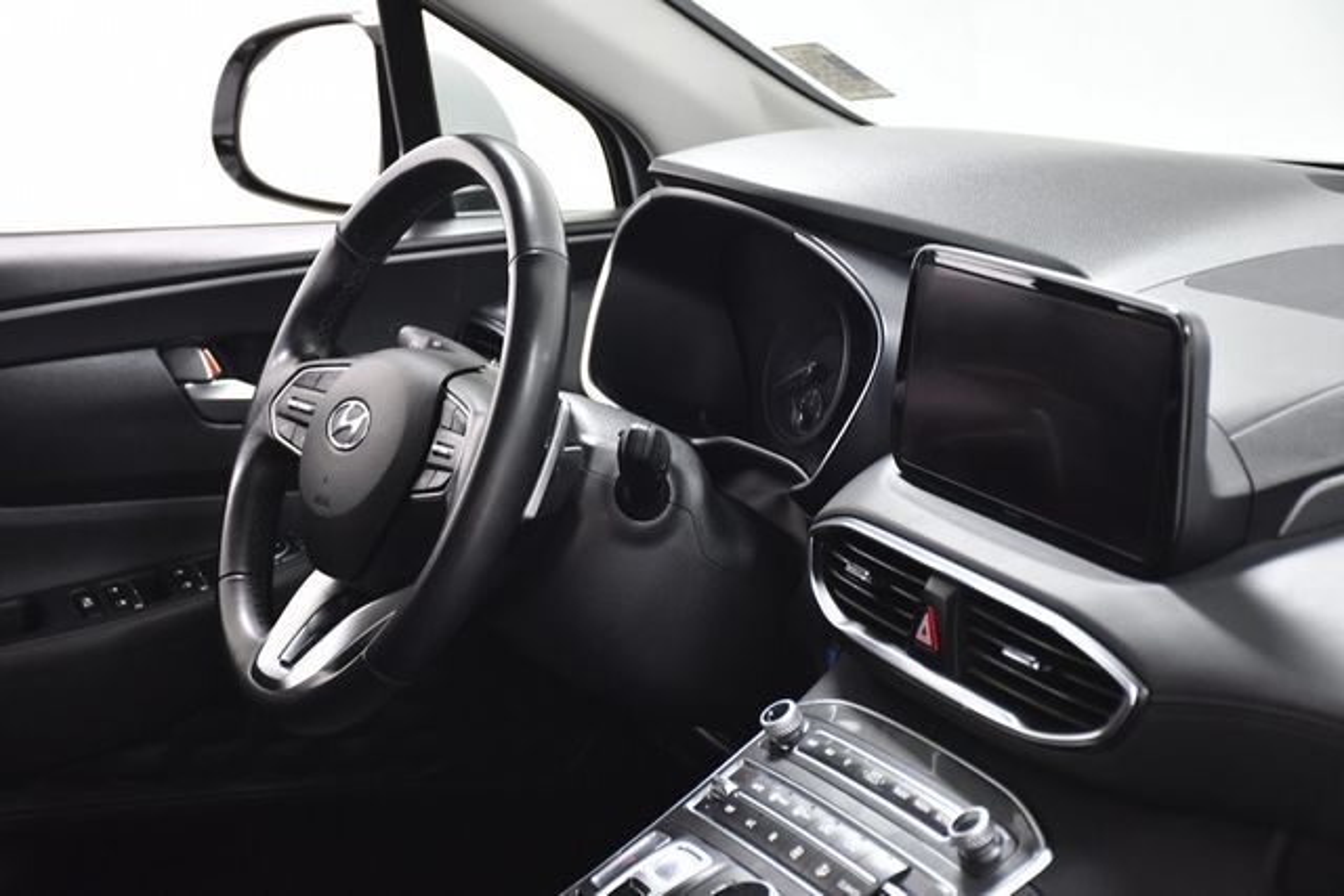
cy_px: 448
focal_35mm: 78
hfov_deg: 26.0
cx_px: 672
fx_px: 2912
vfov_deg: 17.5
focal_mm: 52
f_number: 4.8
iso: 1250
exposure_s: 1/80
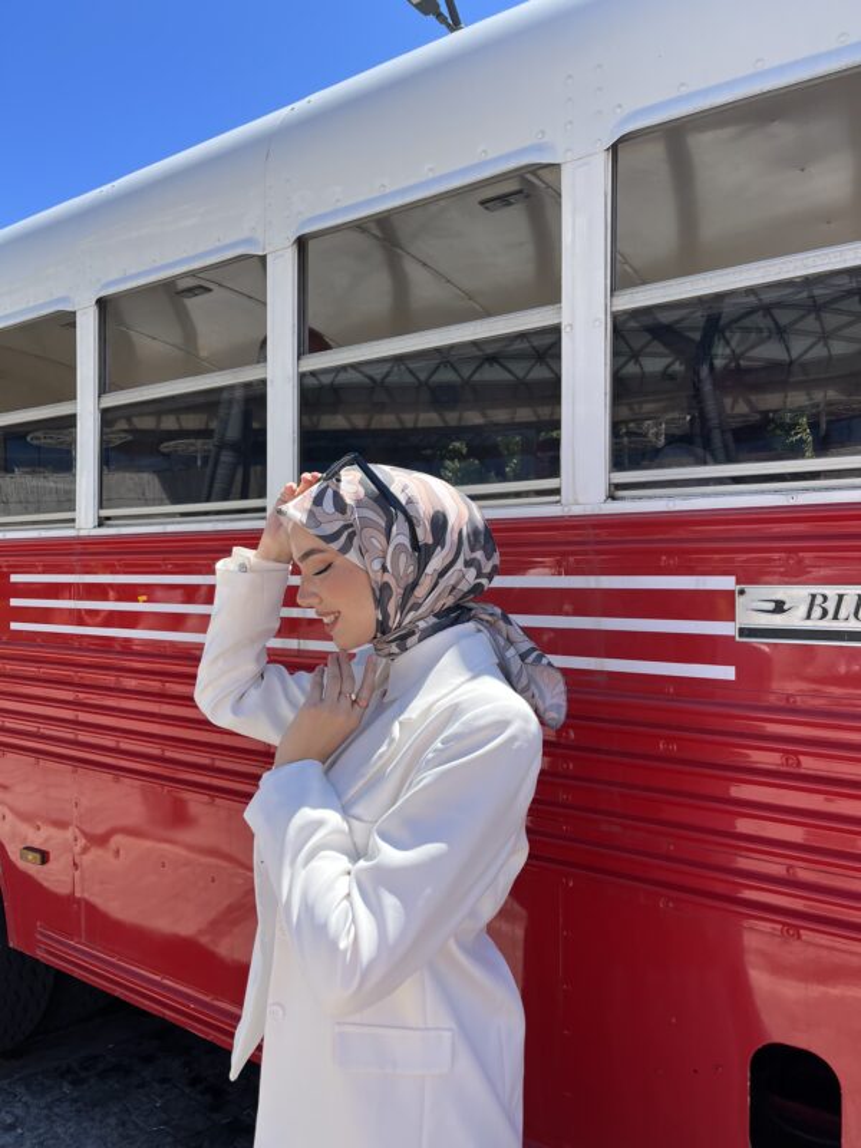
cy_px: 574
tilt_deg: +2.4
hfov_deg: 53.1
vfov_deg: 67.3
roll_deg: +1.4
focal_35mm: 26
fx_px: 862
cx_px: 430
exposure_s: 1/1536
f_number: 1.6
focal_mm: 5.1
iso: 50
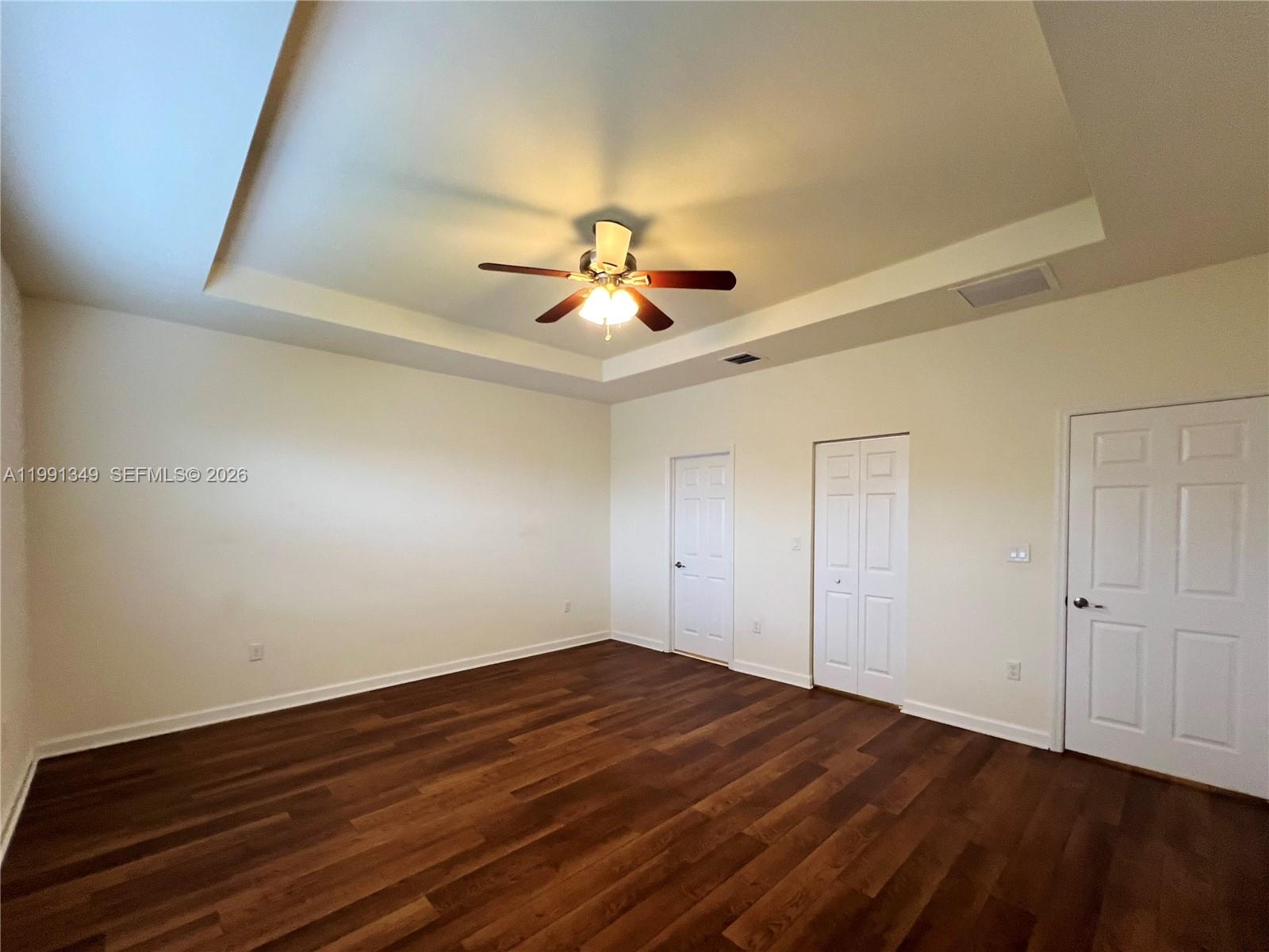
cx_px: 634
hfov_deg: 106.2
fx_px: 477
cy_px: 476
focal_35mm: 13
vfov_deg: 89.9
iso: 250
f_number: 1.8
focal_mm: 1.57
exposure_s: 1/120
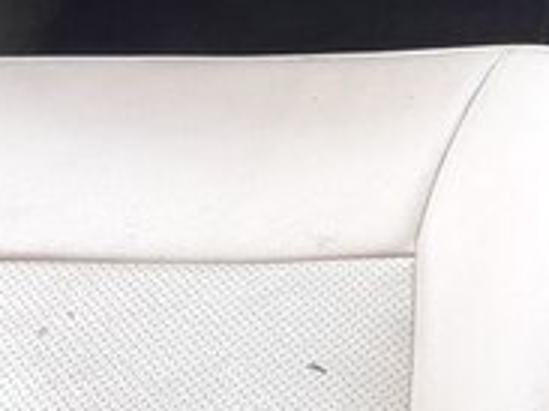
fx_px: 1601
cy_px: -314
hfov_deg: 17.9
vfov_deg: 13.3
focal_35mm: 101
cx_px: 756
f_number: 1.9
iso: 64
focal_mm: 3.7
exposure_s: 1/100
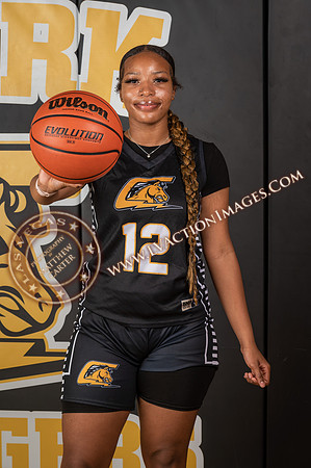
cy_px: 234
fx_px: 1455
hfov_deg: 12.2
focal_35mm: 112
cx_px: 156
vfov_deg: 18.3
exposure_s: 1/125
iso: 100
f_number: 9
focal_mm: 112
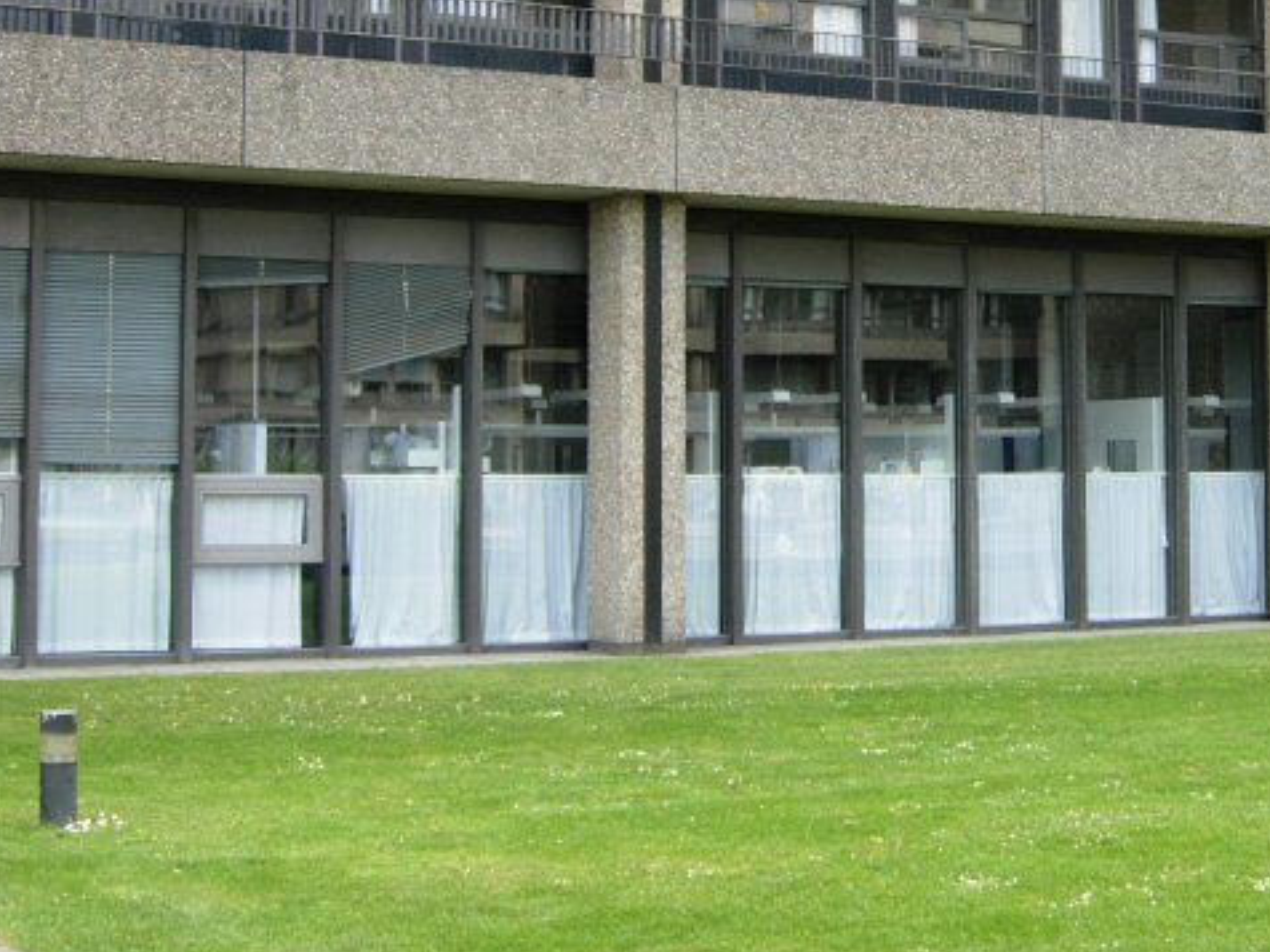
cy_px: 257
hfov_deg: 27.7
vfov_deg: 21.5
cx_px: 1102
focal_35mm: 68
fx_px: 2495
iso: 50
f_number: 3.4
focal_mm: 7.5
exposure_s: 1/117
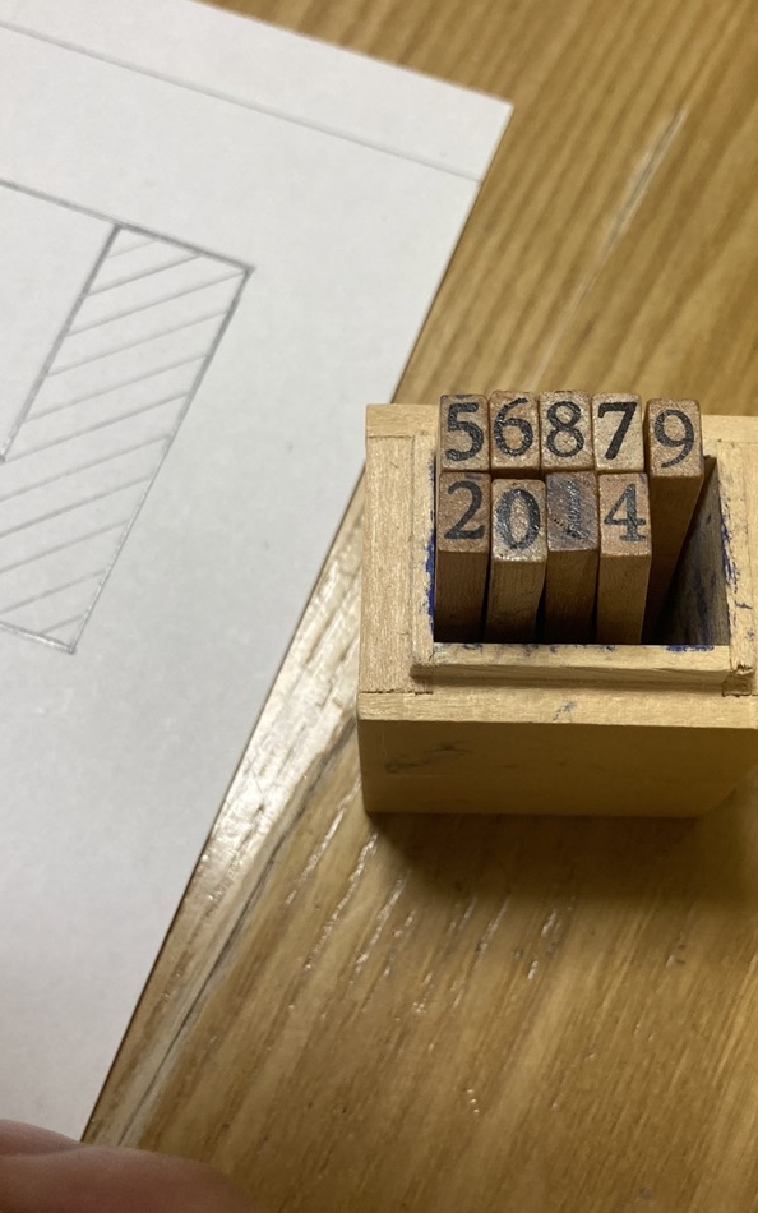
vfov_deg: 49.3
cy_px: 604
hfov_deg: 31.8
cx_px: 487
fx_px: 1322
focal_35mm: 40
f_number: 1.8
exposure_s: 1/50
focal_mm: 3.99
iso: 100
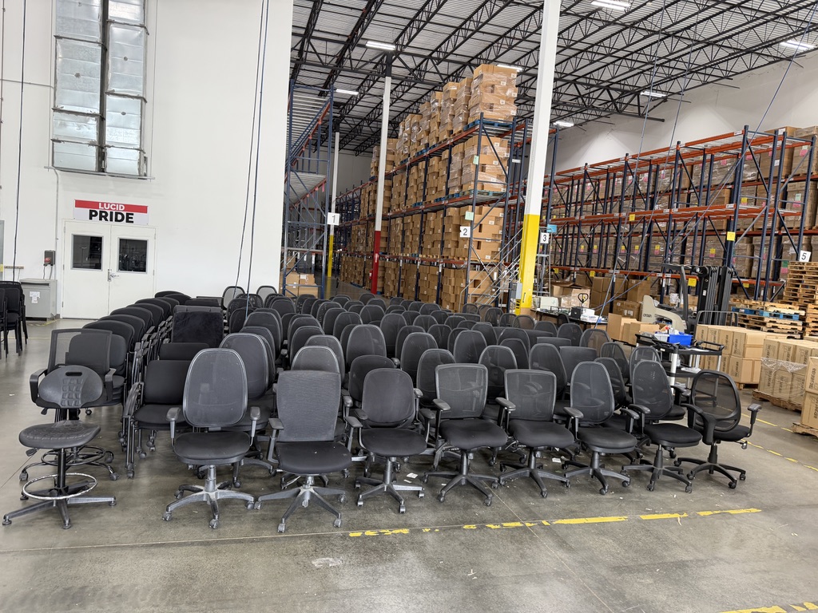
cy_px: 306
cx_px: 409
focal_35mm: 24
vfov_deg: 56.8
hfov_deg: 71.6
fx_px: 567
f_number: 1.78
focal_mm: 6.76
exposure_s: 1/60
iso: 125
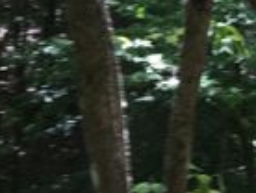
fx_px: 778
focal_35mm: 105
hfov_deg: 16.1
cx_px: 445
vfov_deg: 14.0
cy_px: 18
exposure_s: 1/60
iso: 25
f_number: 2.2
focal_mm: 4.15
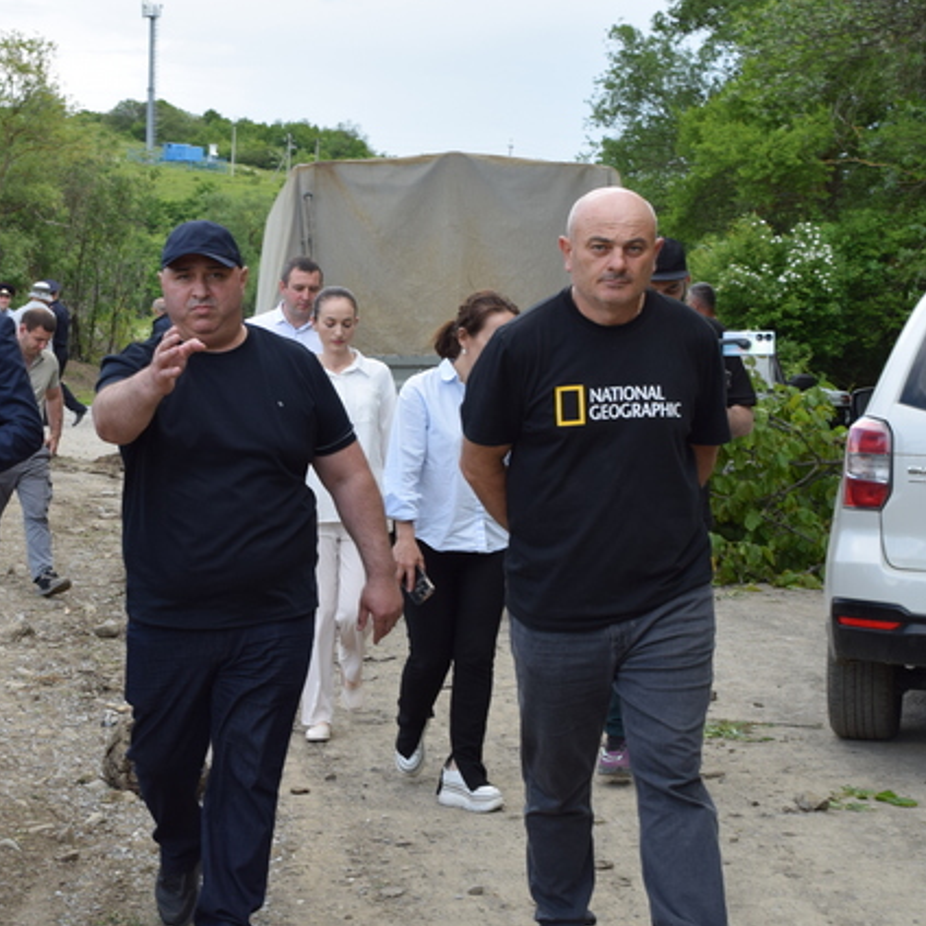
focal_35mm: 77
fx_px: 2330
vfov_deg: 22.5
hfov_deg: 22.4
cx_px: 314
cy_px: 479
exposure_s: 1/250
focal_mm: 32
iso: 360
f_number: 8
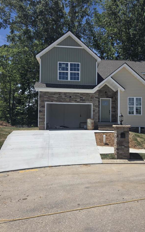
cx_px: 88
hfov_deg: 48.9
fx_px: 158
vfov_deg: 72.5
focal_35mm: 25
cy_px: 117
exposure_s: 1/7944
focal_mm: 6.3
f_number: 1.7
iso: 80
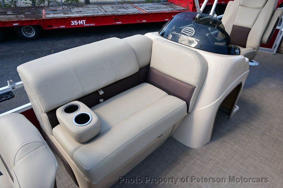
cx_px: 142
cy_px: 94
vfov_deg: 53.1
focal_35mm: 24
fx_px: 189
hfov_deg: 73.8
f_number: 5.6
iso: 100
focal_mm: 16
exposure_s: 1/125
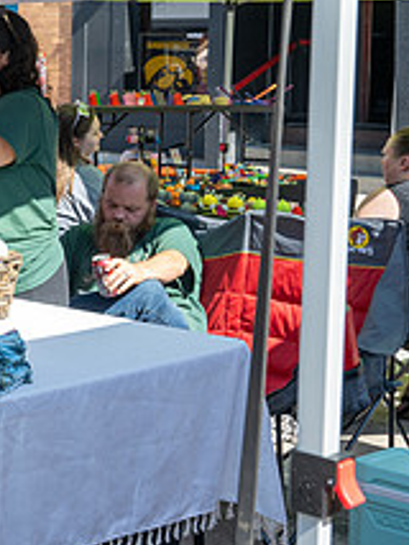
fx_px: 1322
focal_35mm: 84
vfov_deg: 23.1
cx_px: -309
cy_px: 141
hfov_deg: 15.3
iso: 200
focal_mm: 30
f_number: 7.1
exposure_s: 1/200
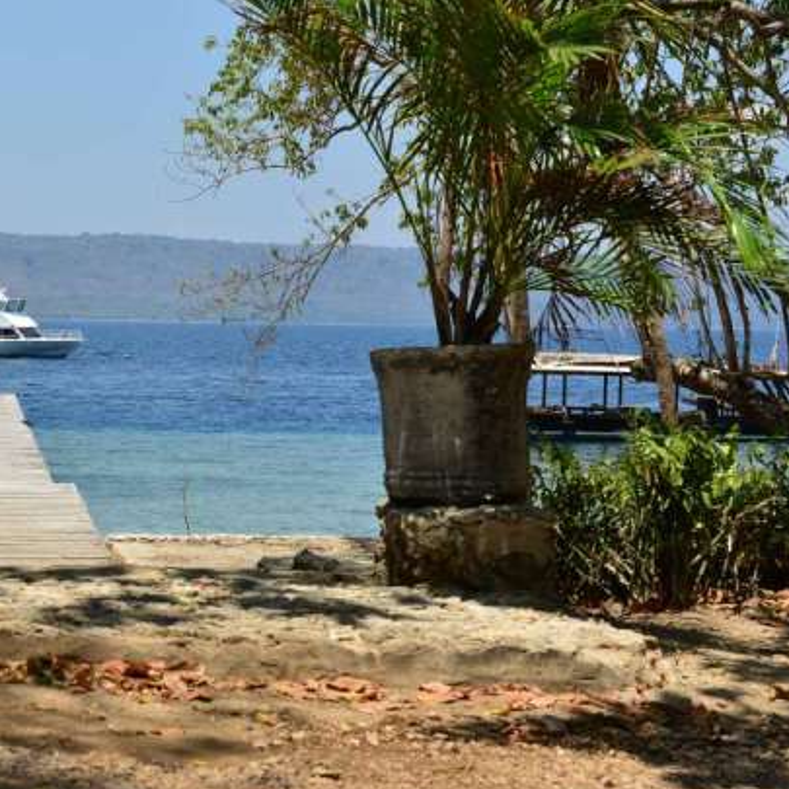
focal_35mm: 84
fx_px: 2166
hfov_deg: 20.1
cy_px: 425
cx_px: 27
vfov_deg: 20.6
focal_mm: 50
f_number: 10
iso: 250
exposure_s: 1/400
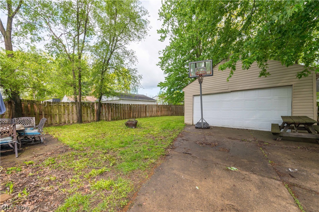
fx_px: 124
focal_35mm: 14
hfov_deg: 104.3
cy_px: 106
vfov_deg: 81.1
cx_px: 160
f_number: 9
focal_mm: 14
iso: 320
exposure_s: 1/400
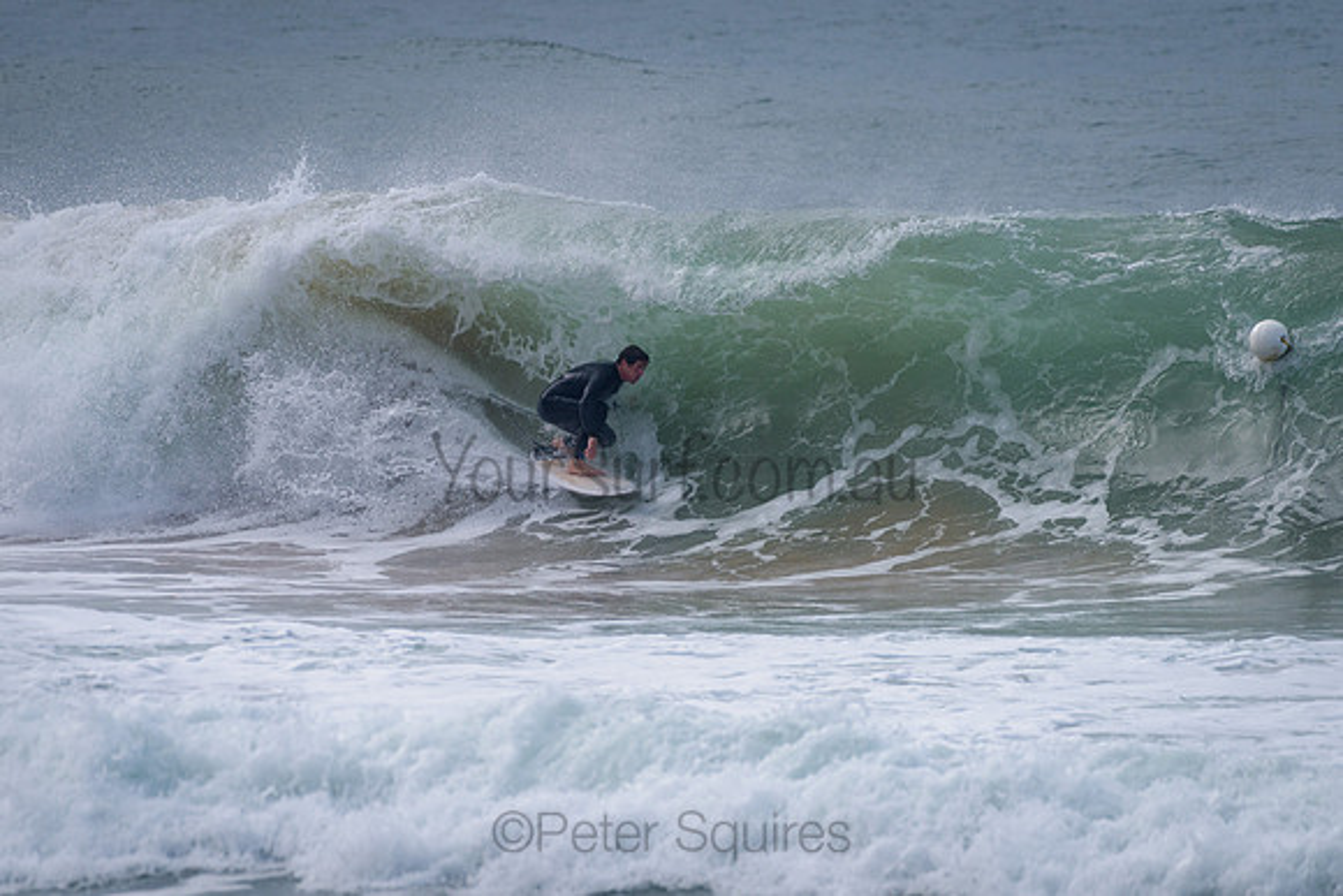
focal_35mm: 613
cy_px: 448
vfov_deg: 2.2
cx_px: 672
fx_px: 22865
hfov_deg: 3.4
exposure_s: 1/2000
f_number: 5.6
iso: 180
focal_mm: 500
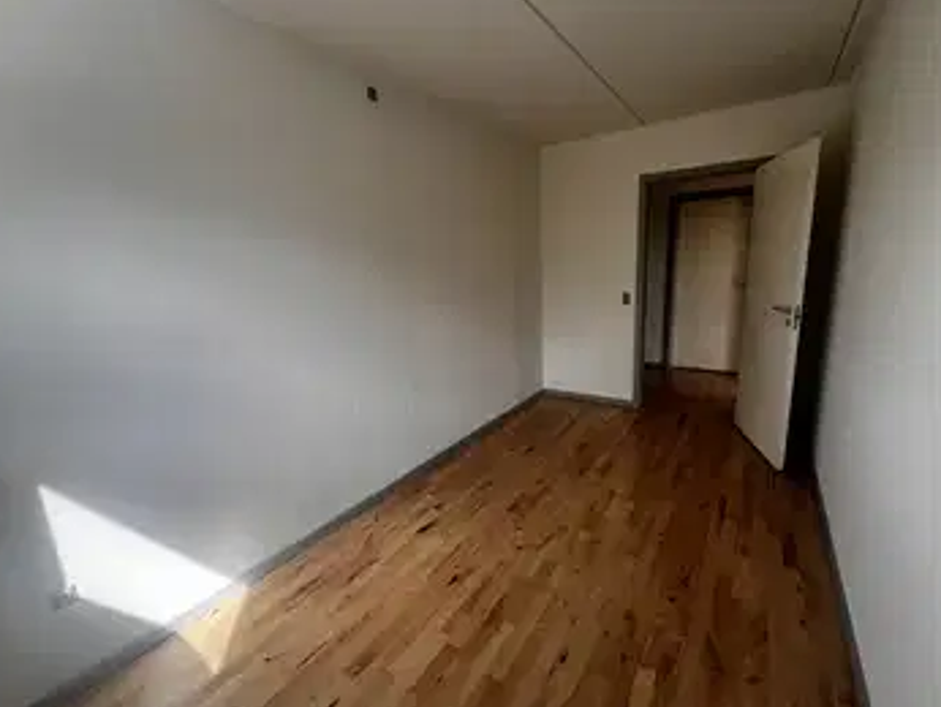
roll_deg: +2.4
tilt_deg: -11.4
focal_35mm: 14
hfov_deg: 102.0
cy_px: 348
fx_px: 381
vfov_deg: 85.7
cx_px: 488
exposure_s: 1/129
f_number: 1.8
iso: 32
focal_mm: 1.57
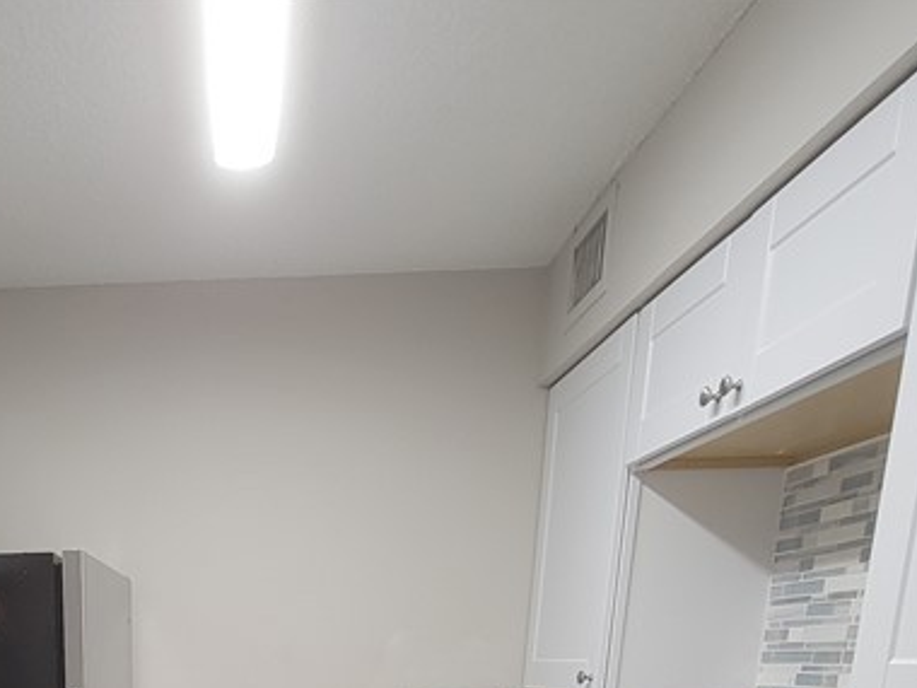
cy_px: 915
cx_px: 123
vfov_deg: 30.9
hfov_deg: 48.1
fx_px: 927
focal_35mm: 35
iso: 160
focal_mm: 2.2
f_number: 2.2
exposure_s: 1/60
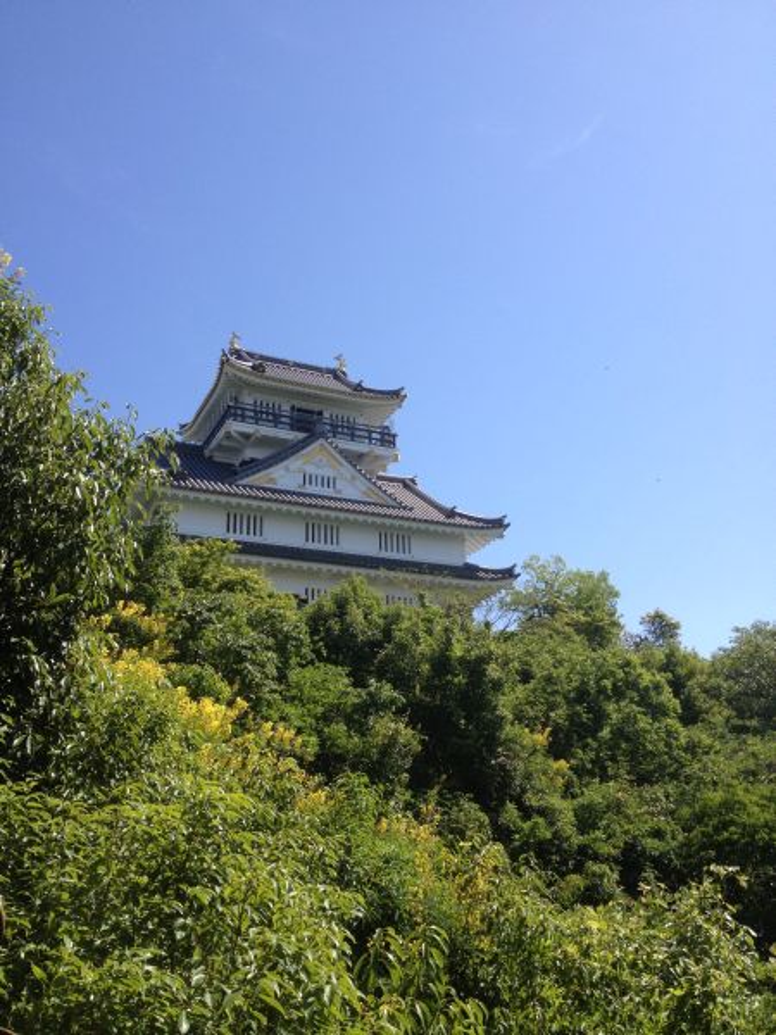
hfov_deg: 40.7
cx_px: 388
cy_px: 518
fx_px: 1046
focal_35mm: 35
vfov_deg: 52.6
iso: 50
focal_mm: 4.28
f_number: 2.4
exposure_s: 1/1284
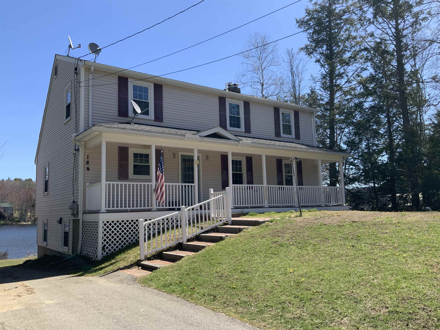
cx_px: 220
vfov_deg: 48.2
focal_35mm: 29
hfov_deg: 61.7
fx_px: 369
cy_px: 165
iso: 16
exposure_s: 1/1412
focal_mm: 3
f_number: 1.8
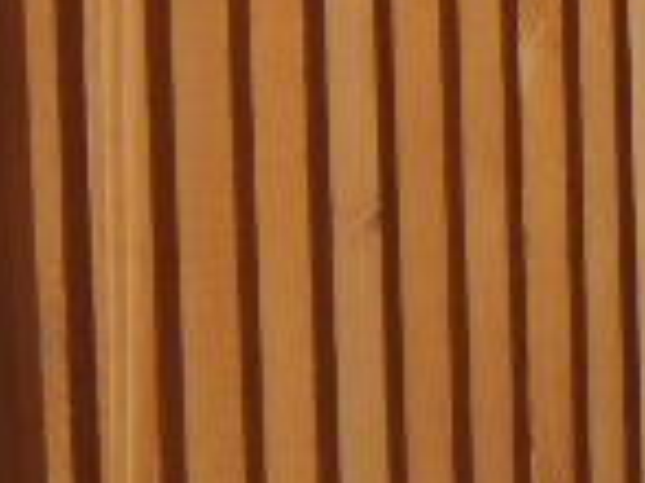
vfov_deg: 4.1
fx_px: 6740
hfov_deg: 5.3
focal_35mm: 362
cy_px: -57
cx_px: 1584
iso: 100
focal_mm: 9.3
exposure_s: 1/60
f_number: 5
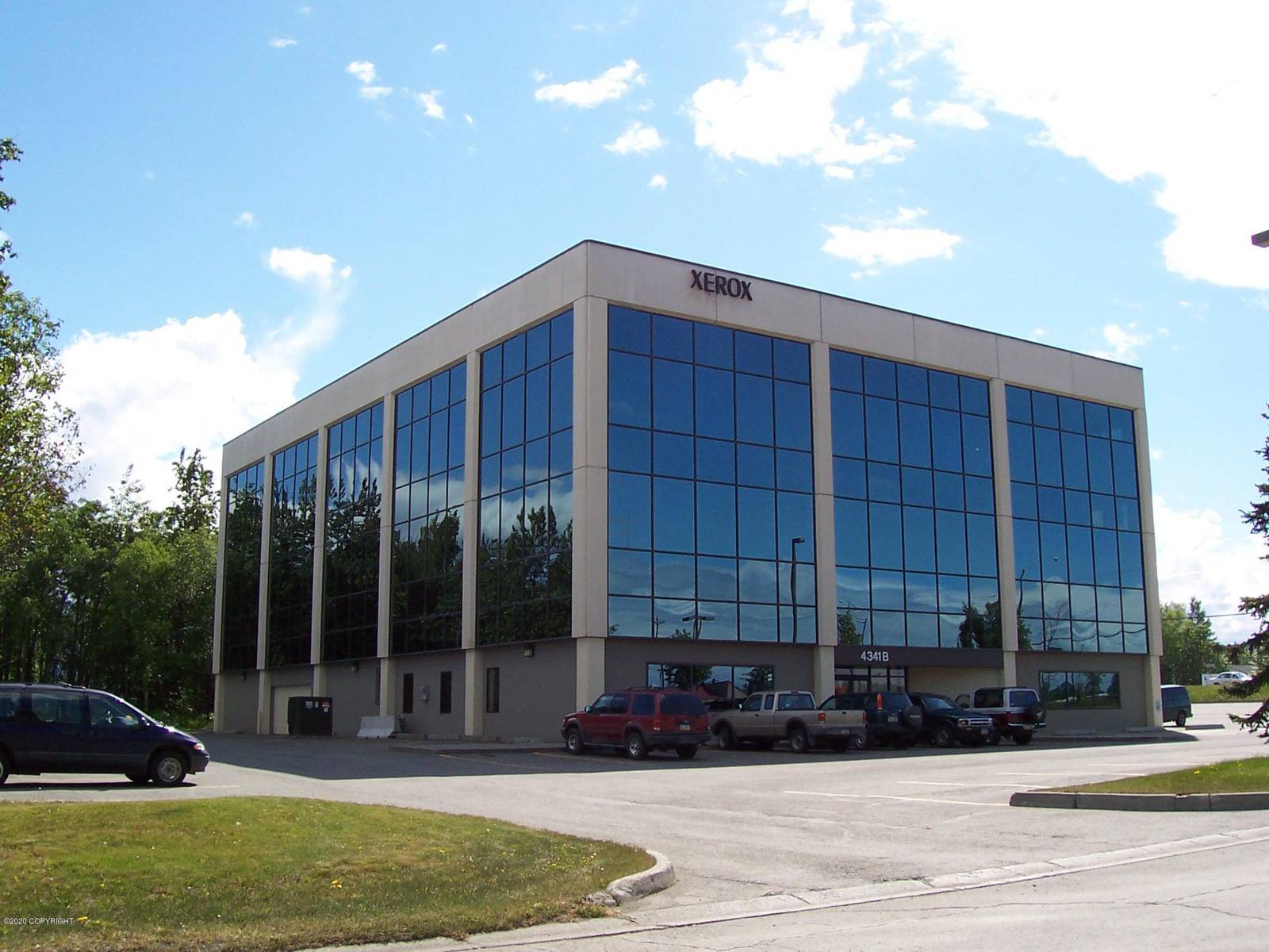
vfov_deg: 38.7
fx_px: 1356
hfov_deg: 50.1
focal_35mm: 37
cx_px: 634
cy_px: 476
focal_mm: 5.6
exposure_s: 1/500
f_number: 5.6
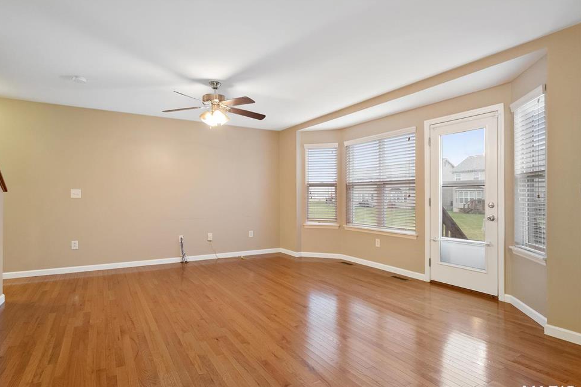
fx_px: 307
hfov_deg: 86.9
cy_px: 201
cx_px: 276
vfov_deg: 64.5
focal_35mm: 19
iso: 800
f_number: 5.6
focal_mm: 9
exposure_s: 1/6
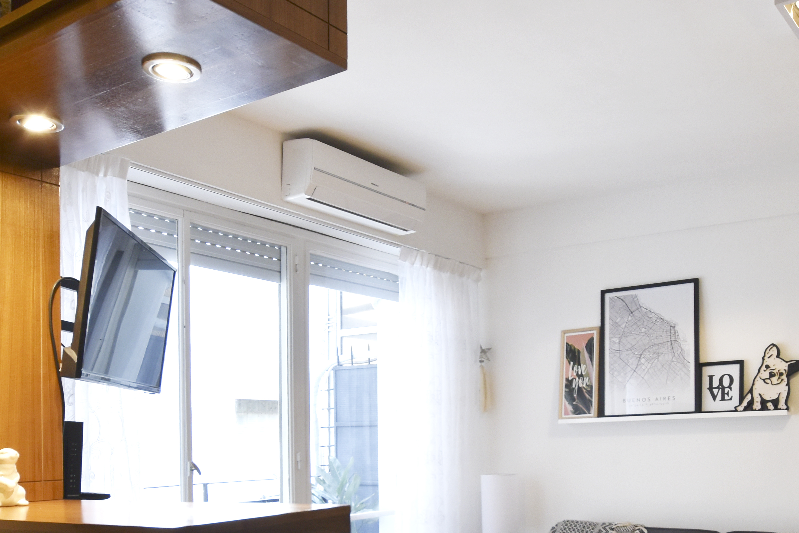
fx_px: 755
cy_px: 459
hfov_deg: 55.4
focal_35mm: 34
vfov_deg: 36.9
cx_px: 477
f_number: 5.6
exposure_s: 1/30
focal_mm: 10
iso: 400
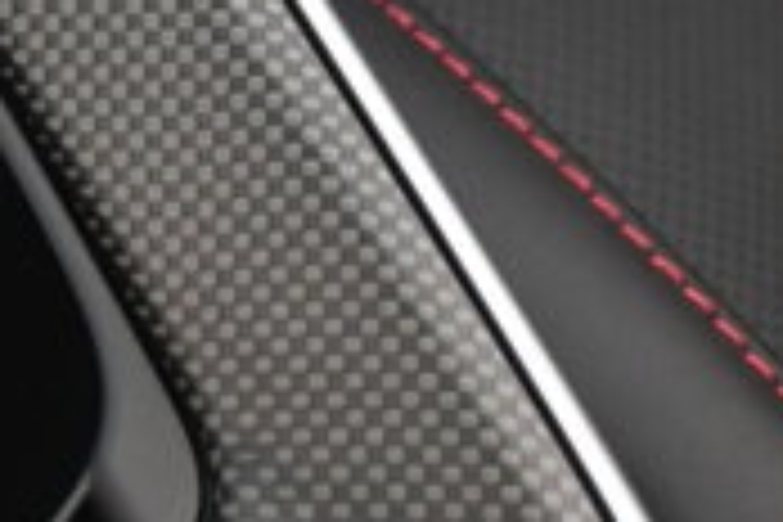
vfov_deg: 8.7
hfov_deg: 12.1
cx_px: -740
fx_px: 3310
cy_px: -374
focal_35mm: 152
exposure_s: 1/40
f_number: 4.2
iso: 1800
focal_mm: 23
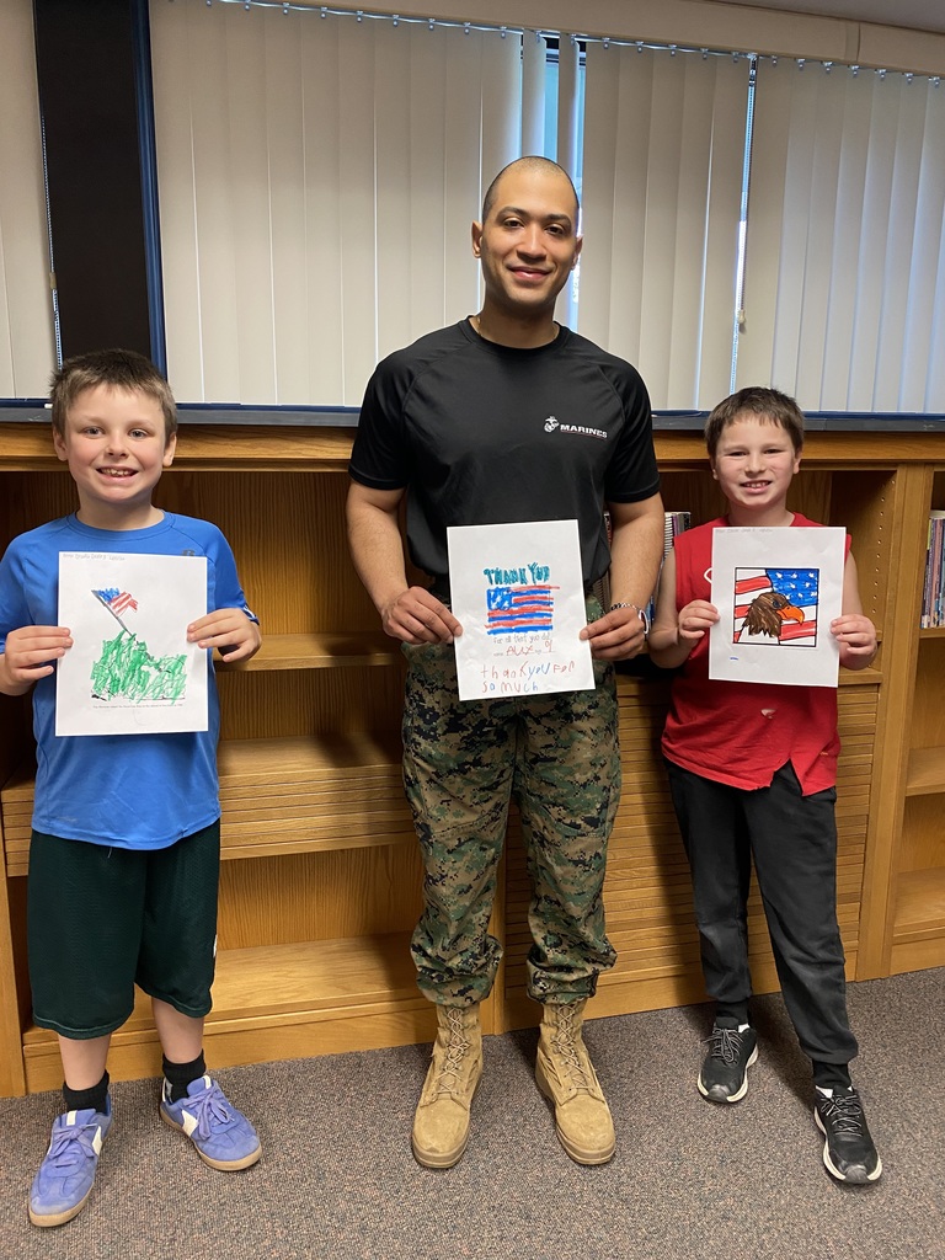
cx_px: 472
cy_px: 630
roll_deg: -0.4
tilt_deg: -10.2
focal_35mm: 26
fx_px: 946
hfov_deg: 53.1
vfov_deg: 67.3
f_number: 1.8
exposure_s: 1/60
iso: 160
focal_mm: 4.25
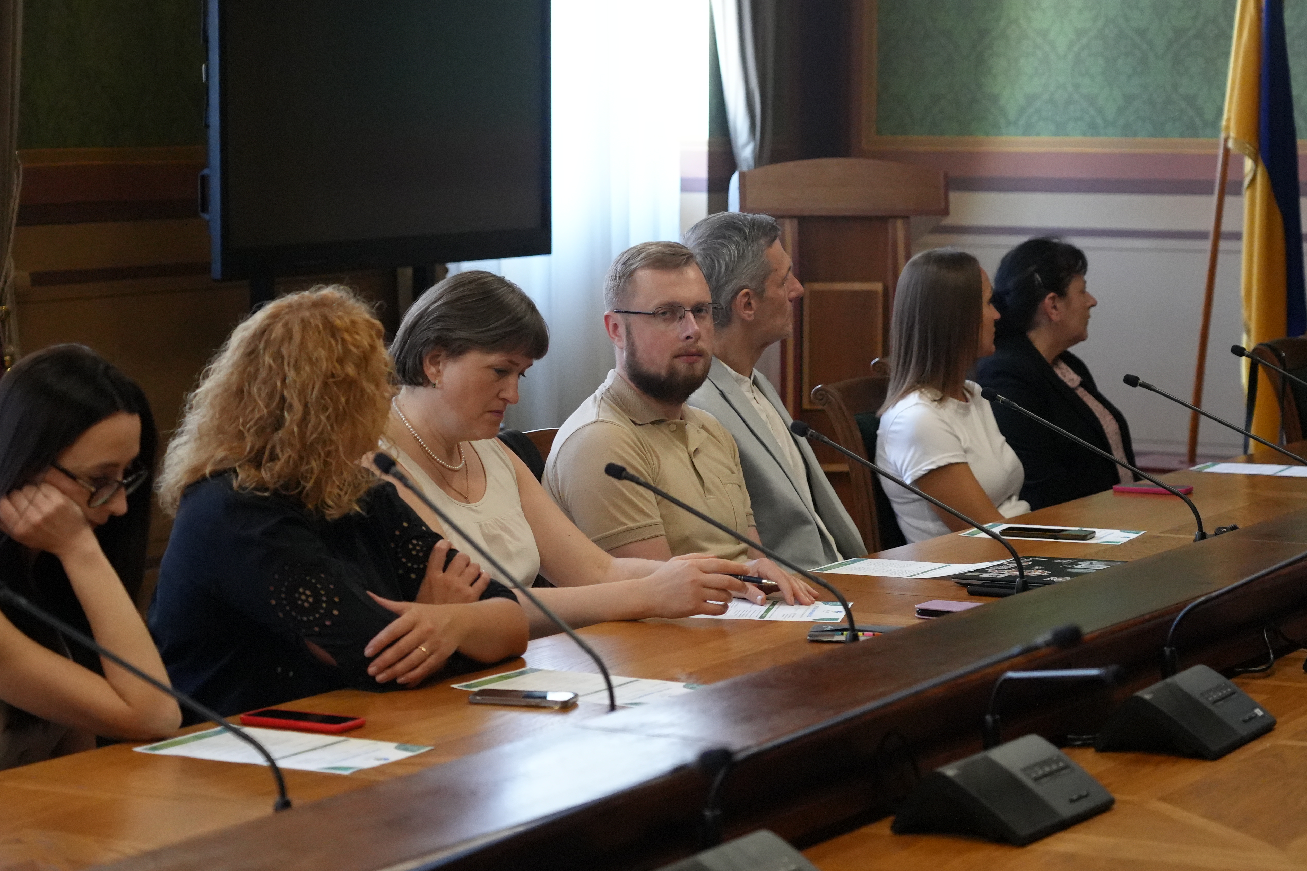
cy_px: 351
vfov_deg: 14.0
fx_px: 3558
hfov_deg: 20.8
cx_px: 679
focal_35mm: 98
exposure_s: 1/160
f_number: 4
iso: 6400
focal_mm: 71
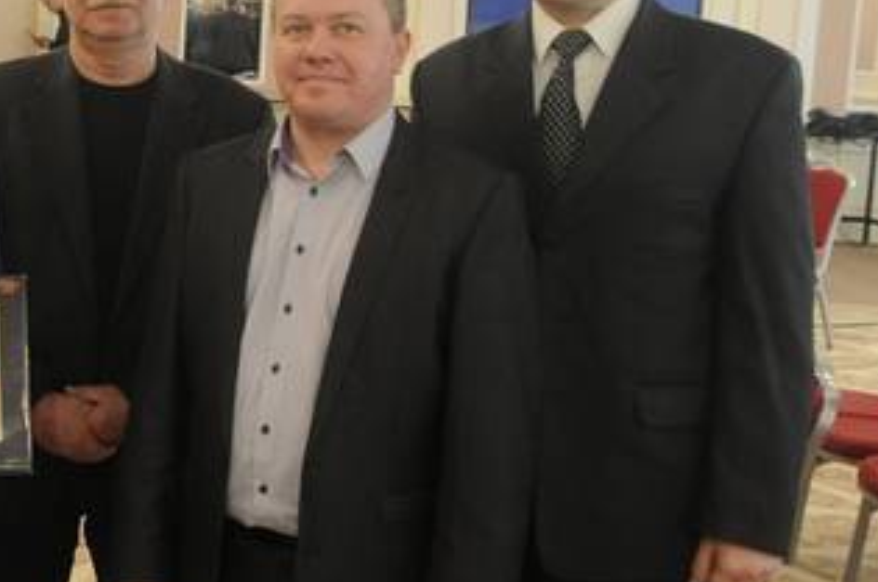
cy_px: 194
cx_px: -148
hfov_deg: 25.4
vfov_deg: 18.7
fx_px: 1760
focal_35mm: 72
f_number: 3.2
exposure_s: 1/50
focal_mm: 19
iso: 800
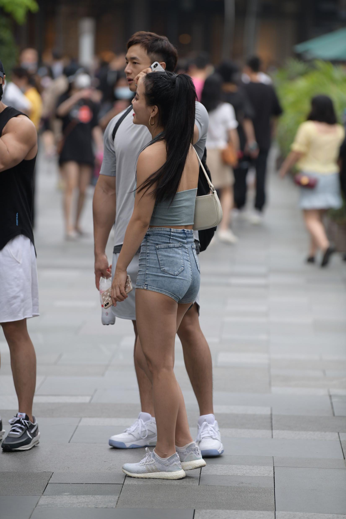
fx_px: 2883
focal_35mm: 200
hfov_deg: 6.9
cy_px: 260
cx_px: 173
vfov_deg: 10.3
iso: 400
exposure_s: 1/500
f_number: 3.5
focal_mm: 200
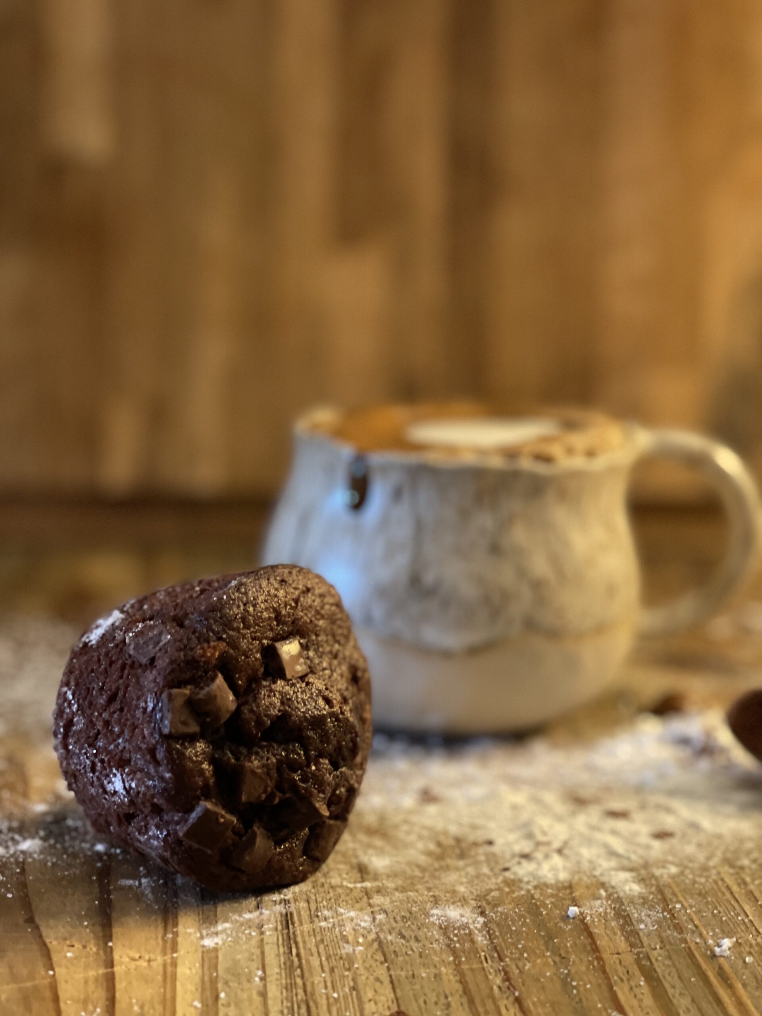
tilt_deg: -11.2
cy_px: 508
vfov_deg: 30.3
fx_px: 1878
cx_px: 381
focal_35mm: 64
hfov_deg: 22.9
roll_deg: -1.6
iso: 400
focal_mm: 7.5
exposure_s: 1/14
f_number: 2.2
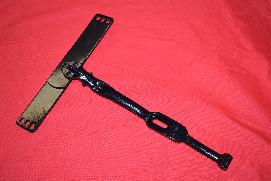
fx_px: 384
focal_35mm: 51
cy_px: 90
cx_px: 136
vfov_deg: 26.5
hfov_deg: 38.9
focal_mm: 34
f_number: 5.6
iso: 800
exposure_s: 1/125
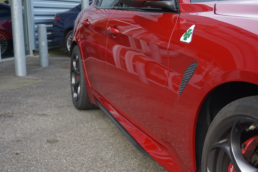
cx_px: 129
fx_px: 365
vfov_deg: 26.4
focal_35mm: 51
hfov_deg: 38.9
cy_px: 86
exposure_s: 1/160
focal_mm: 34
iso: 160
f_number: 5.6
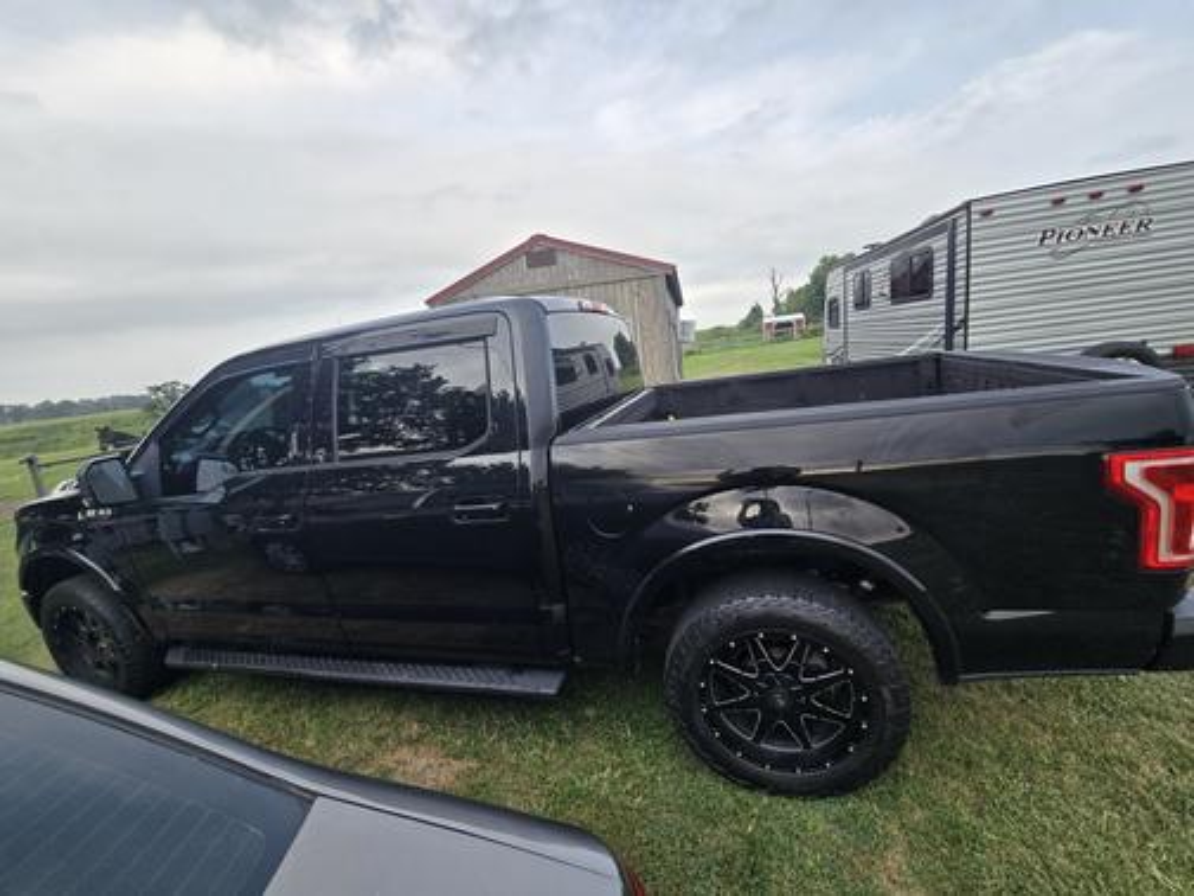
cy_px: 448
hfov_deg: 106.2
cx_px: 597
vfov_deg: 89.9
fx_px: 448
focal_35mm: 13
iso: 50
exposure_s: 1/577
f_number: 2.2
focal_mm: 2.2
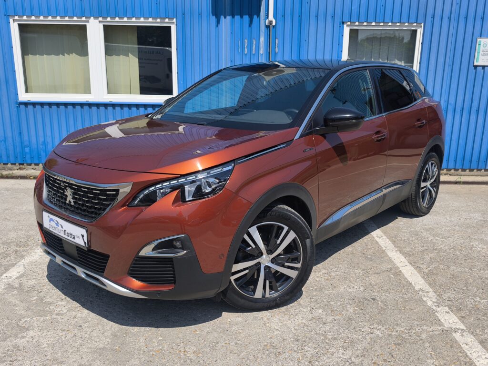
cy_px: 183
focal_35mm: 31
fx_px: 437
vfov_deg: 45.4
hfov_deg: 58.4
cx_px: 244
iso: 50
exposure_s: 1/3329
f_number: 1.6
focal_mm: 6.57
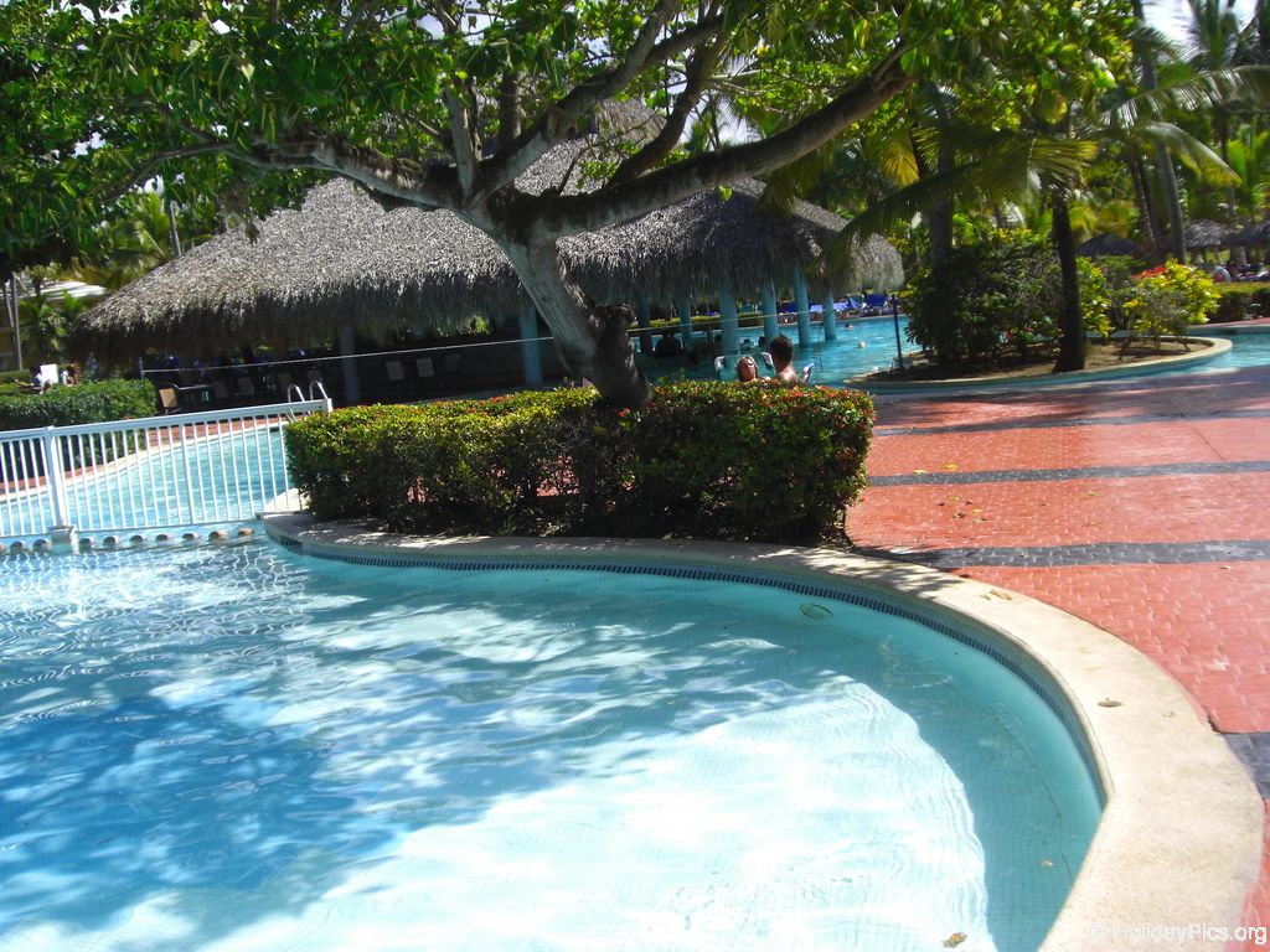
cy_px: 476
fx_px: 1394
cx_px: 635
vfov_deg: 37.7
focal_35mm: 38
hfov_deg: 49.0
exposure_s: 1/200
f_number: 8
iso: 100
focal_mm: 6.2
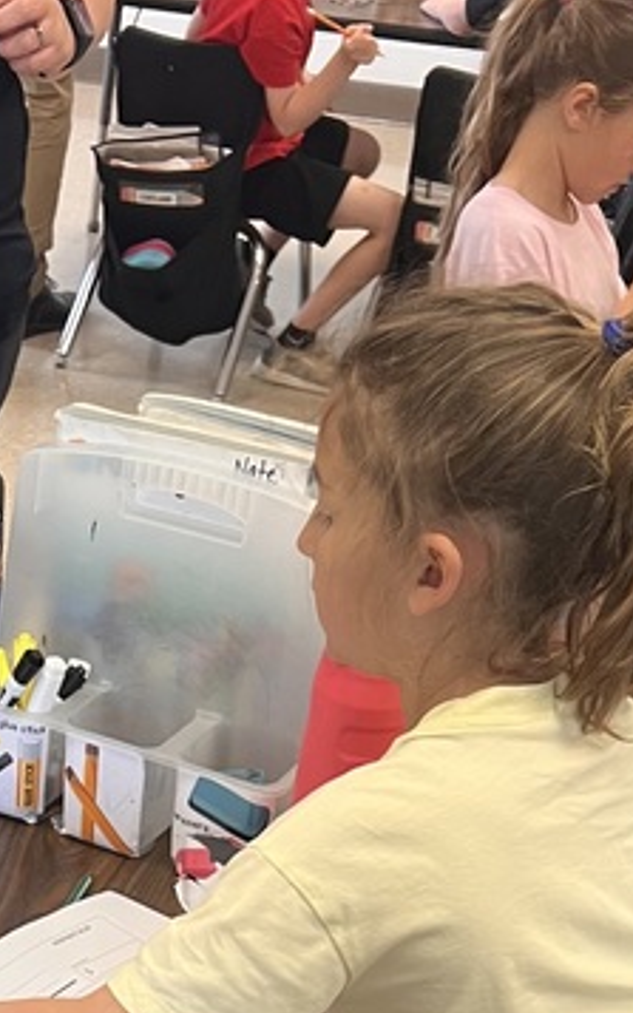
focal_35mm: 79
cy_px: 1294
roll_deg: -2.1
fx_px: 2181
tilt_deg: -39.6
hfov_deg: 16.1
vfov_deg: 23.3
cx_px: -54
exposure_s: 1/60
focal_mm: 5.7
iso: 100
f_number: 1.5
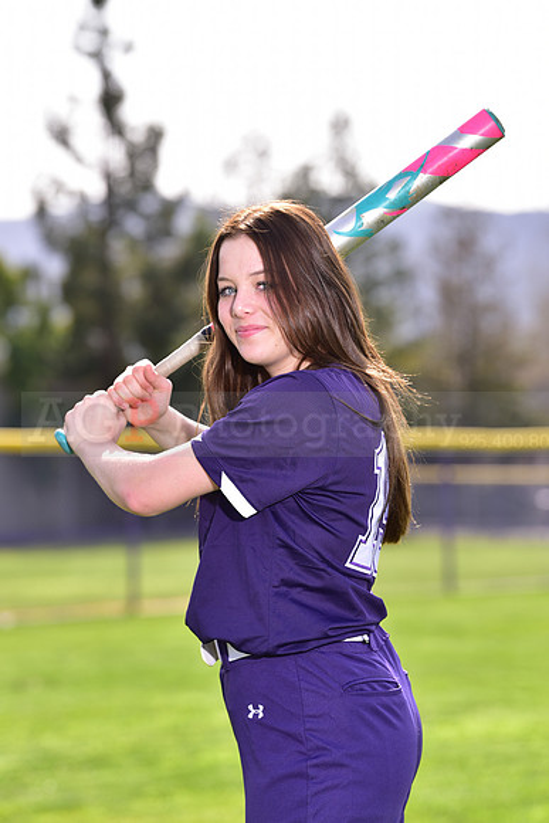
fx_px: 3658
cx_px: 274
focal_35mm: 160
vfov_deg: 12.8
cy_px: 412
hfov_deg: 8.6
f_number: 5
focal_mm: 160
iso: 80
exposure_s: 1/250
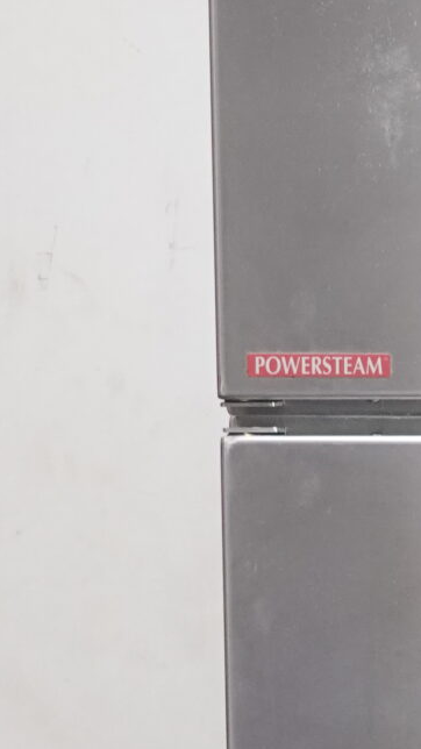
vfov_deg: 13.5
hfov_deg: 7.7
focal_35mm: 154
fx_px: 3058
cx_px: 655
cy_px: 966
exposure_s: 1/40
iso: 800
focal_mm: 13.84
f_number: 3.5
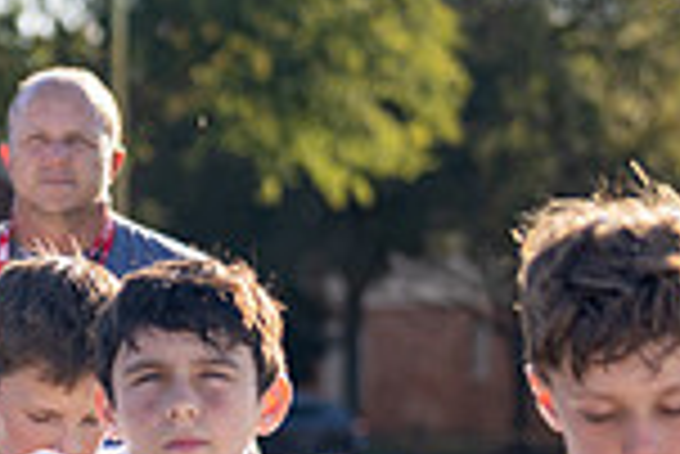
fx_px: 5993
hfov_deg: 6.4
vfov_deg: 4.3
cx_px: -398
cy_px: 625
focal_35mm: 317
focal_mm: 70
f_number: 2.8
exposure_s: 1/2500
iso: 320
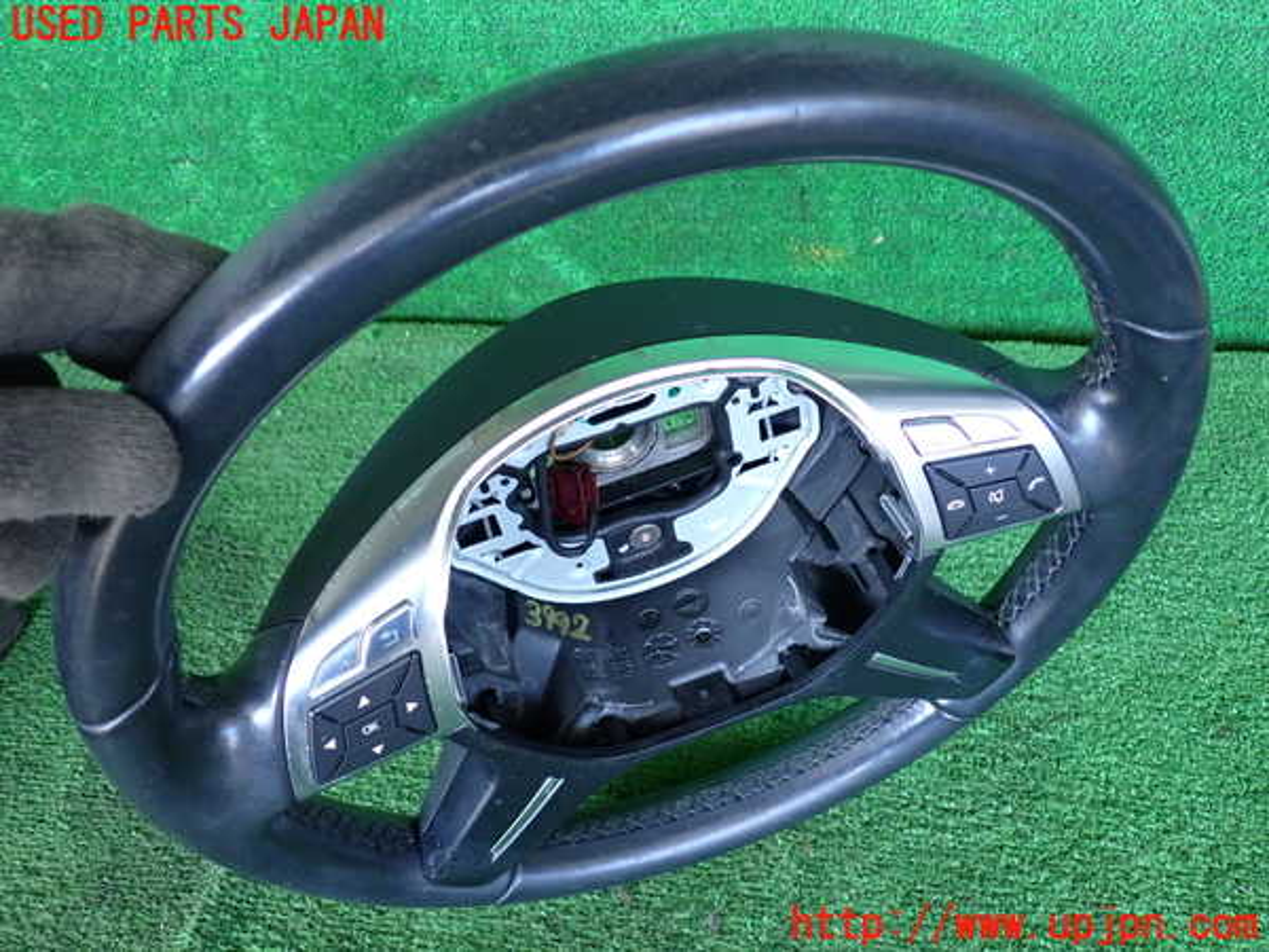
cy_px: 476
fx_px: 1100
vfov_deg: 46.8
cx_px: 634
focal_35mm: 30
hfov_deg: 60.0
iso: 400
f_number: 2.3
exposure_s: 1/125
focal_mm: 5.4
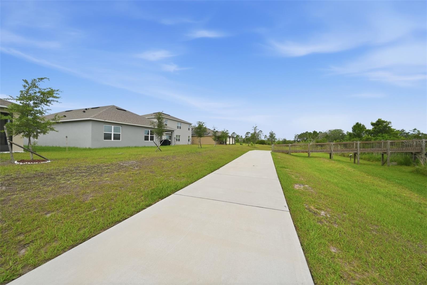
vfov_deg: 90.0
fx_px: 142
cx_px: 214
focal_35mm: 12
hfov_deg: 112.6
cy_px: 142
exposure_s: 1/1000
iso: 200
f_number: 8
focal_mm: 12
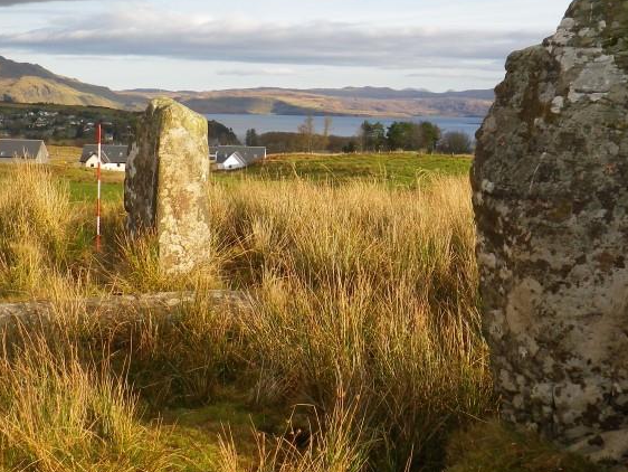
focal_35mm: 51
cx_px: 333
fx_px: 926
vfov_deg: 28.5
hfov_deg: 37.5
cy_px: 181
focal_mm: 5
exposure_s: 1/250
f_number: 4.2
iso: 80
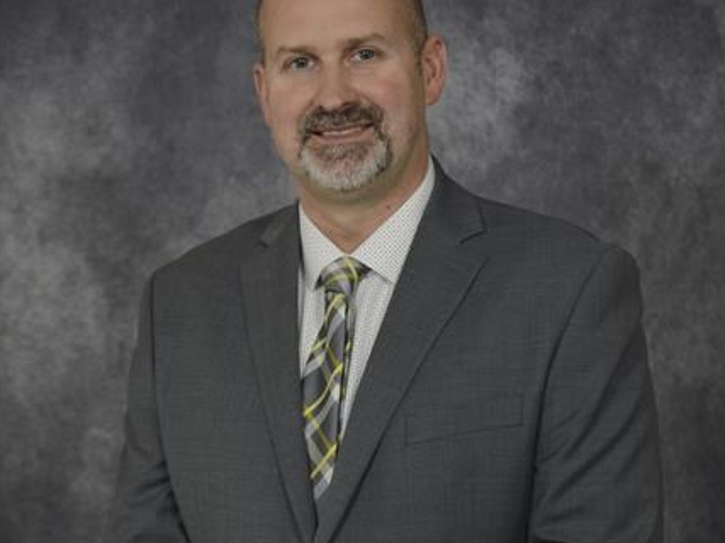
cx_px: 360
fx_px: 2528
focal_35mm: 121
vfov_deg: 12.2
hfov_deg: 16.3
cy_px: 385
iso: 400
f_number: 4
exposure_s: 1/40
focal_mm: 55
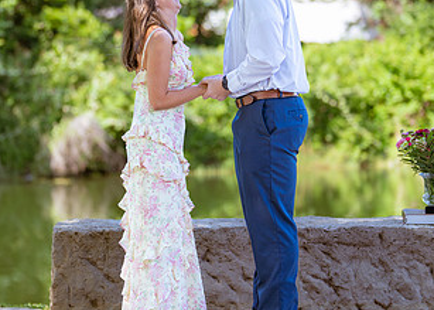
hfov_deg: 16.8
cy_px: 94
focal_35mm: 119
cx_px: 192
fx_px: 1466
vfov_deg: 12.0
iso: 100
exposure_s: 1/2000
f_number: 1.2
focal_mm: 50
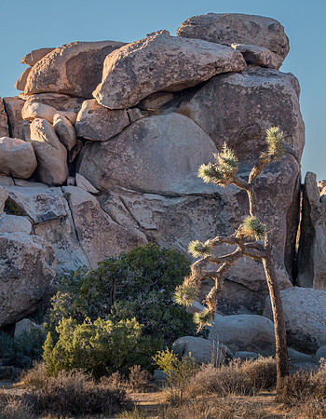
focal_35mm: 132
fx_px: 1624
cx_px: 64
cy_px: 194
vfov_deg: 14.7
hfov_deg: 11.4
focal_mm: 85
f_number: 14
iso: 400
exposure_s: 1/160
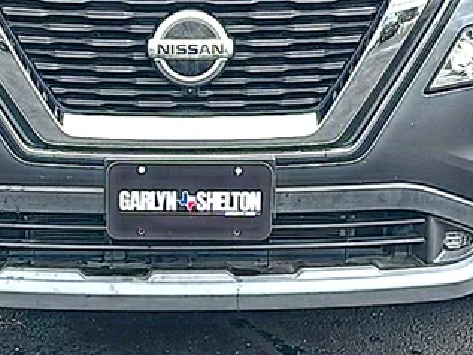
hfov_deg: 23.3
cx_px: 206
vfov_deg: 17.3
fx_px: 1148
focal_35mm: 84
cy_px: 19
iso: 80
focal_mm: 6.86
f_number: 1.78
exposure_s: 1/1053
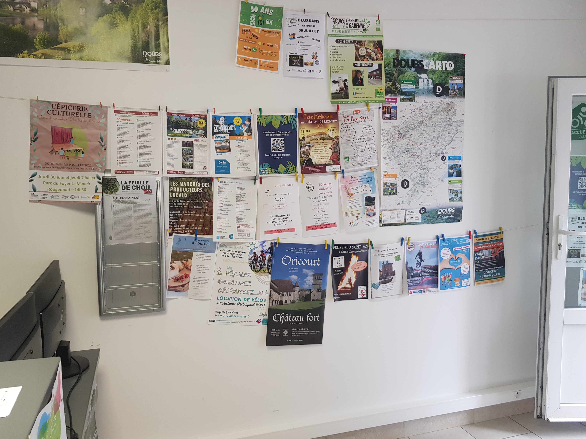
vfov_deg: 51.3
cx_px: 293
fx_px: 457
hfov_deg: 65.3
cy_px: 214
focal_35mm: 27
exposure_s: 1/50
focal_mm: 4.2
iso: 80
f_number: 1.7
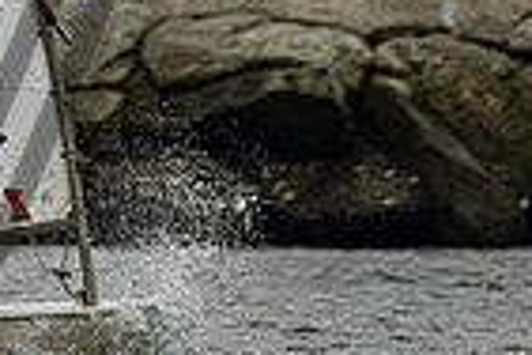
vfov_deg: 0.7
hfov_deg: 1.0
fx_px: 29967
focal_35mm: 2028
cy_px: -302
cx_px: -329
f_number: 5.6
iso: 320
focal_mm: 400
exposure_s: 1/3200
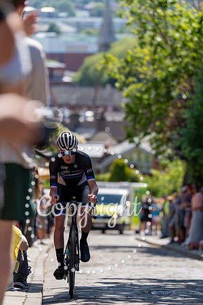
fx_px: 1565
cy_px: 152
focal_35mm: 185
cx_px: 102
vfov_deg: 11.1
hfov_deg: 7.4
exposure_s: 1/1000
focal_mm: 185
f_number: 3.5
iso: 160
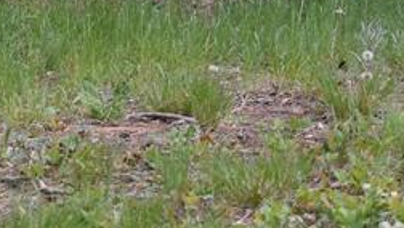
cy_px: -194
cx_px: 85
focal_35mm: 306
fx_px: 3279
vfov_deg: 3.9
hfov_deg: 7.0
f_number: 5.3
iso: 800
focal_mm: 48
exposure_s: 1/200
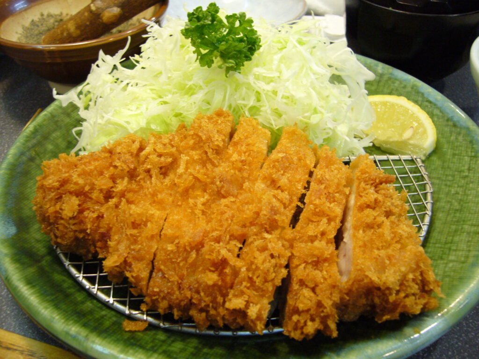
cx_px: 240
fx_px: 484
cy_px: 180
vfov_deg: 40.7
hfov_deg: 52.6
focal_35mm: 35
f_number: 2.8
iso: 200
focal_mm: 5.8
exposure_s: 1/8
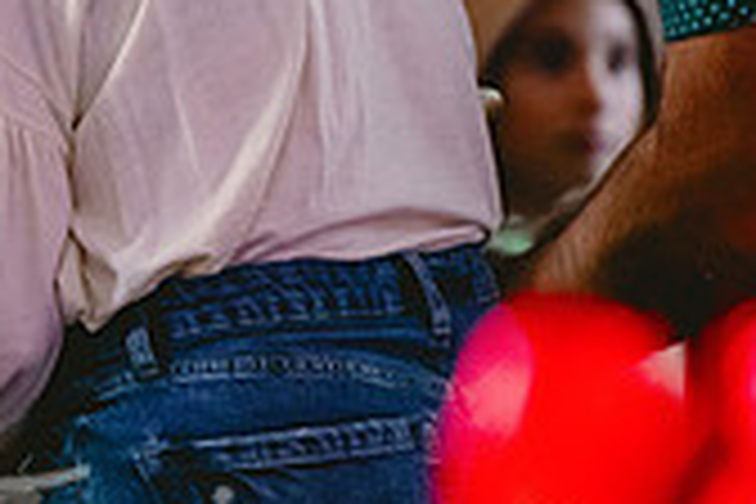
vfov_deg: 2.0
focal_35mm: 690
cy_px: 70
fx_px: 14489
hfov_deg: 3.0
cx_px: -450
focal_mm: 200
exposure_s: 1/160
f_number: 2.8
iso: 3200
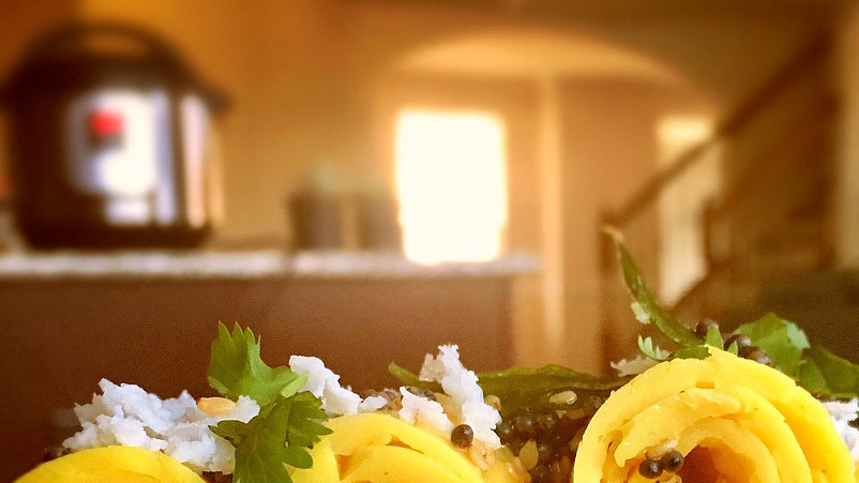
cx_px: 563
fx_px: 1435
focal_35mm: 63
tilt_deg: -7.7
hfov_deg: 33.1
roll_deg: +0.5
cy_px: 511
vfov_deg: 18.5
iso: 125
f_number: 2.2
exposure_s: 1/30
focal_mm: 4.15
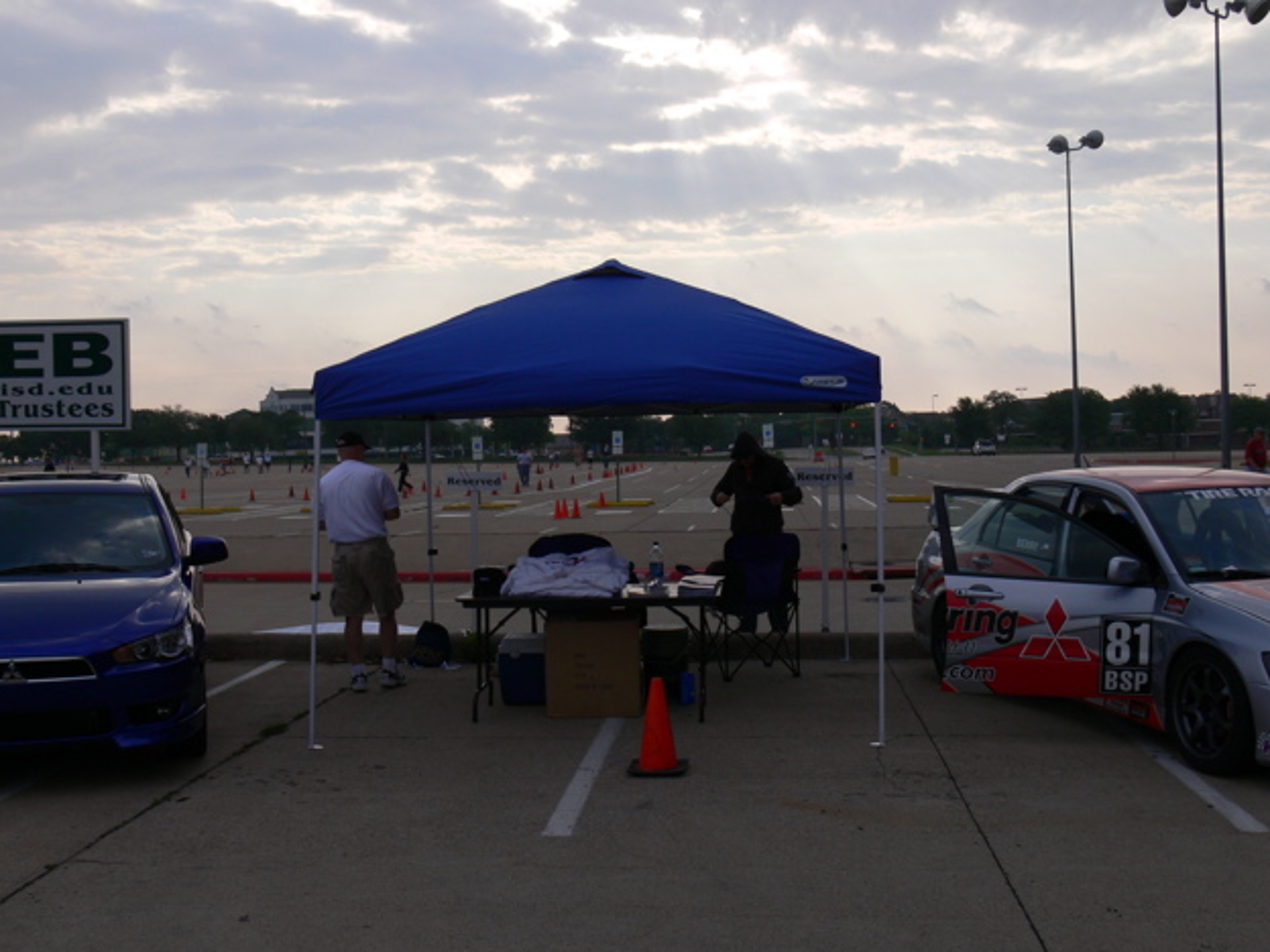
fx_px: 1504
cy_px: 486
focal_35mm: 41
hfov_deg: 45.8
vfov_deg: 35.1
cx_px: 621
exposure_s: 1/320
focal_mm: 8.4
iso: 80
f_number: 5.6
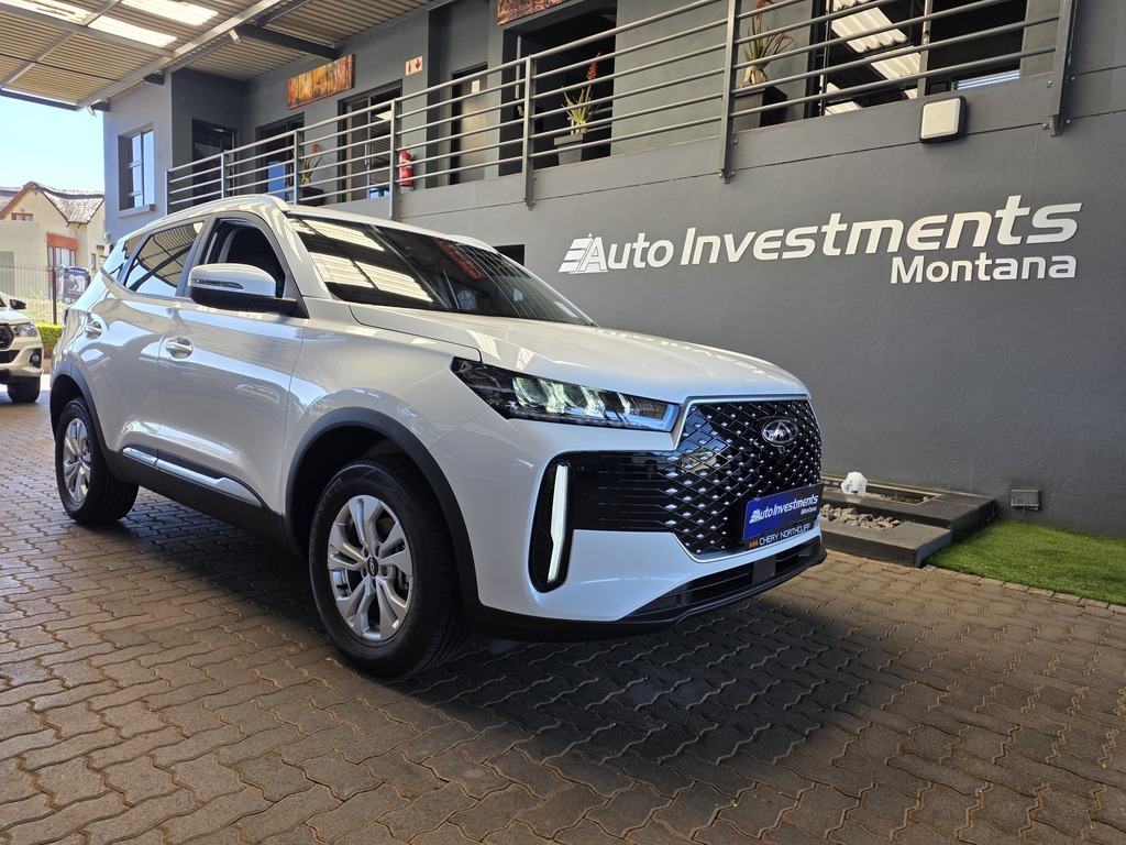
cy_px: 422
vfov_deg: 58.9
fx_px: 748
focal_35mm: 23
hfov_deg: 73.9
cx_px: 563
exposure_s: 1/180
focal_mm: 6.25
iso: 40
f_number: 1.7
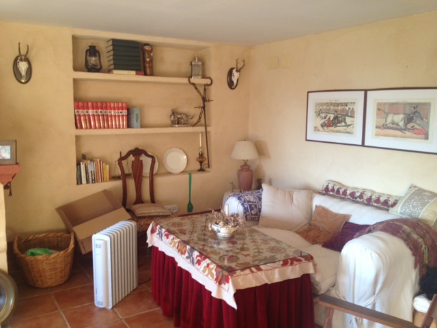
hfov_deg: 52.6
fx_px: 442
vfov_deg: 40.7
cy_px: 164
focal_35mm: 35
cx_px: 218
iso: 64
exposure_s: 1/30
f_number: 2.4
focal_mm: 4.28
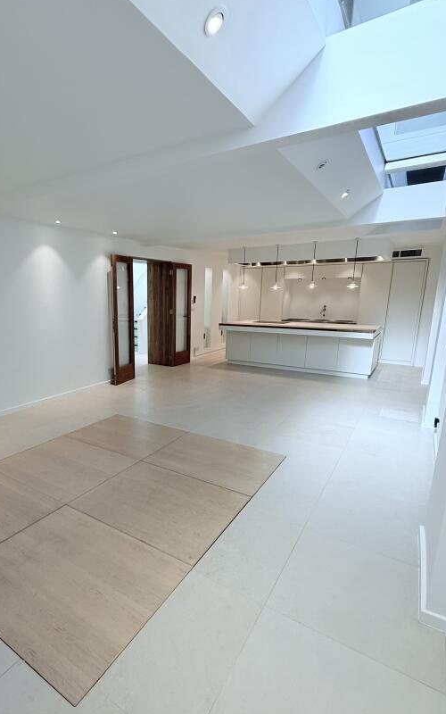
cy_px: 379
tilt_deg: -12.2
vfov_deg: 87.9
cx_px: 161
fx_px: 370
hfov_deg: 61.2
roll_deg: -0.2
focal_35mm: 19
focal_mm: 2.22
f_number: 2.2
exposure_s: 1/100
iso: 100
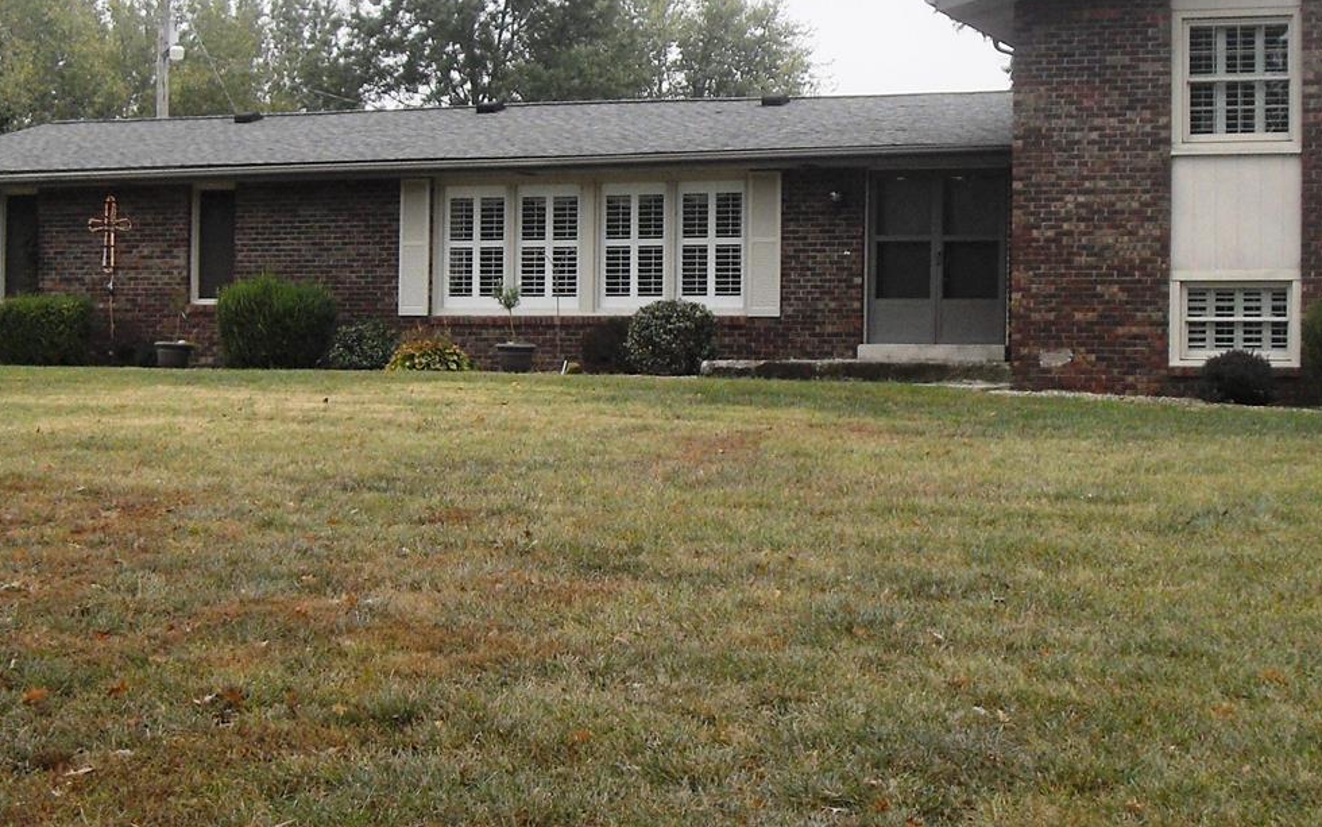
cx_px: 875
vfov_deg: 20.3
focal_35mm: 64
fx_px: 2306
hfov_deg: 31.7
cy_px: 343
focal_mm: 6.3
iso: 80
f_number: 2.8
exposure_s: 1/125
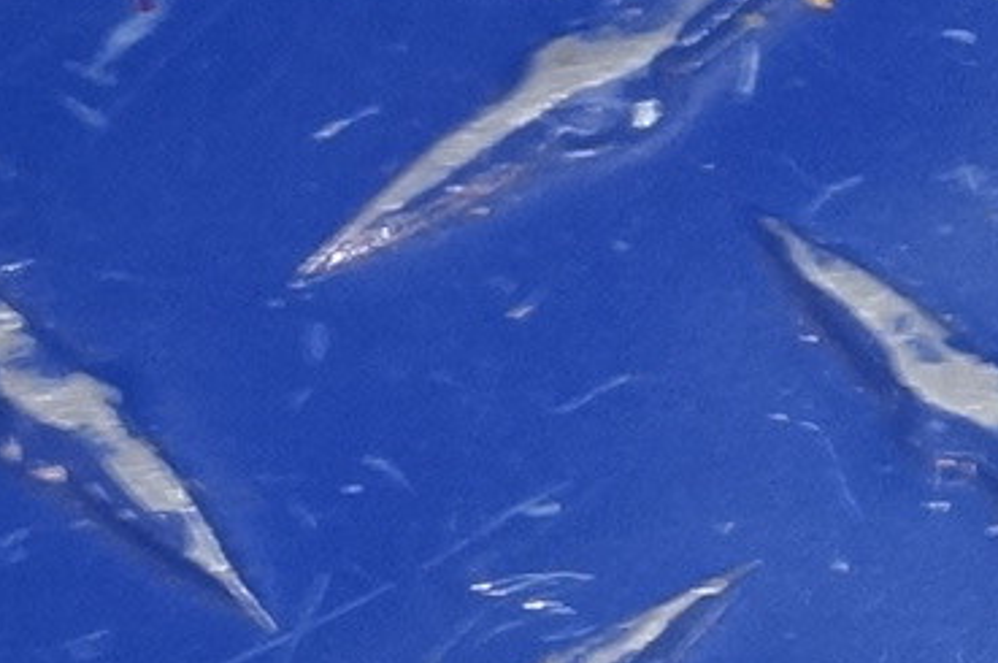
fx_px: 8536
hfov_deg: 6.1
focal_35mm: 308
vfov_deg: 4.4
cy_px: 425
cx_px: 3213
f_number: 18
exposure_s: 1/8
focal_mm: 31
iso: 800
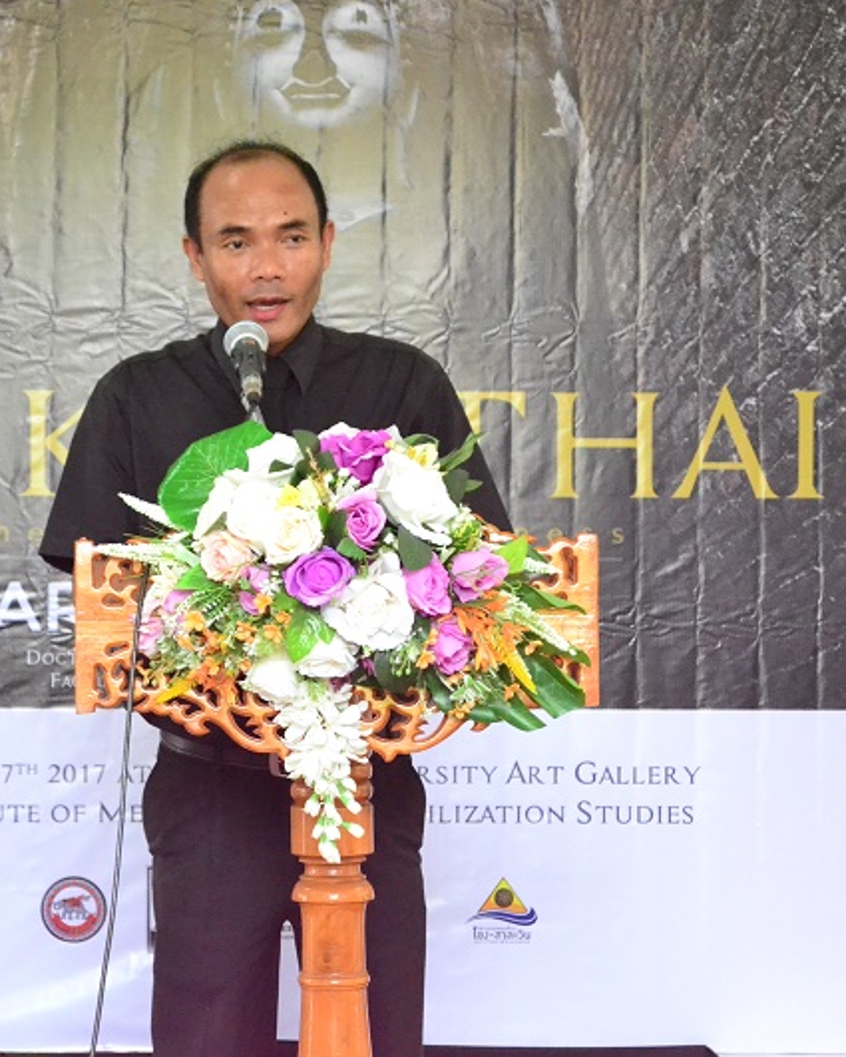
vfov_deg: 16.5
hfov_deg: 13.2
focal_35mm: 117
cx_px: 305
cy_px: 528
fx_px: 3652
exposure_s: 1/200
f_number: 5.6
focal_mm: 55
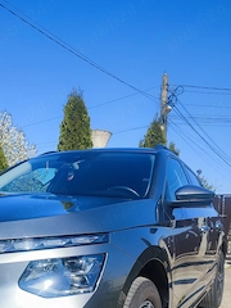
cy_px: 237
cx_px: 72
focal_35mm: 40
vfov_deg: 44.9
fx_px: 356
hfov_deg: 35.5
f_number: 1.89
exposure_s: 1/632
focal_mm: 5.89
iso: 50
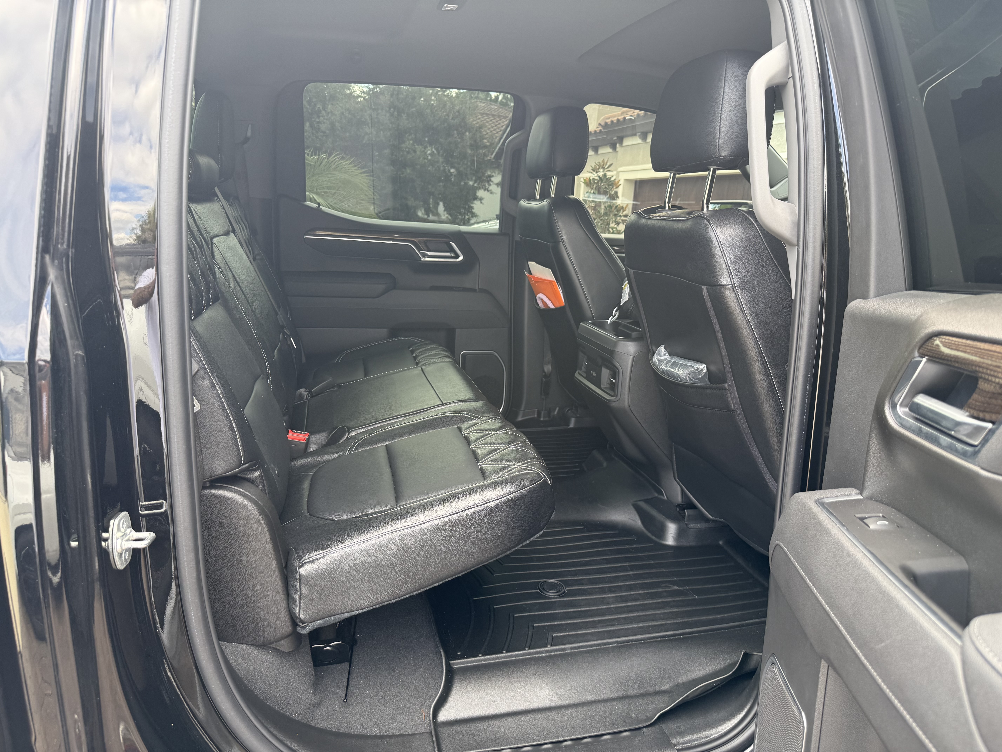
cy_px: 376
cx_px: 501
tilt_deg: -13.9
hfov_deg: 71.6
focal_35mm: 24
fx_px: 695
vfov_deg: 56.8
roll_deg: -4.1
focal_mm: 6.76
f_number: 1.78
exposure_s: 1/121
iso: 80
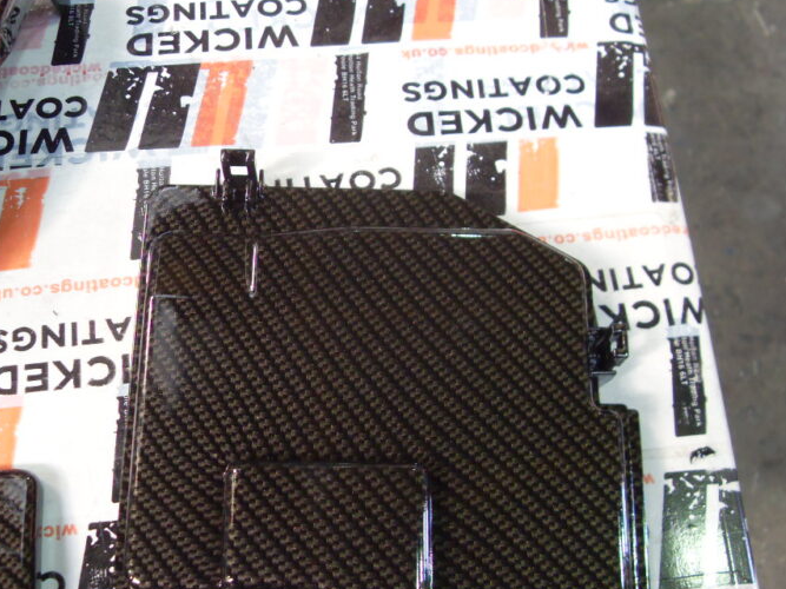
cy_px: 326
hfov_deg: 44.8
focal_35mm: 42
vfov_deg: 34.3
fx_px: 953
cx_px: 398
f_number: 2.8
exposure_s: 1/45
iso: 200
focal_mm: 6.3
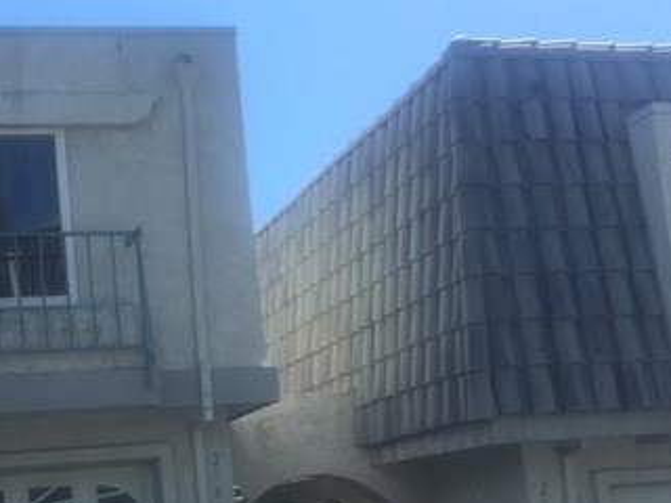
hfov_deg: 32.3
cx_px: 132
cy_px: 432
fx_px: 1124
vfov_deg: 24.6
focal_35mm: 58
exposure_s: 1/999
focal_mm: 4.15
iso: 25
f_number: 2.2
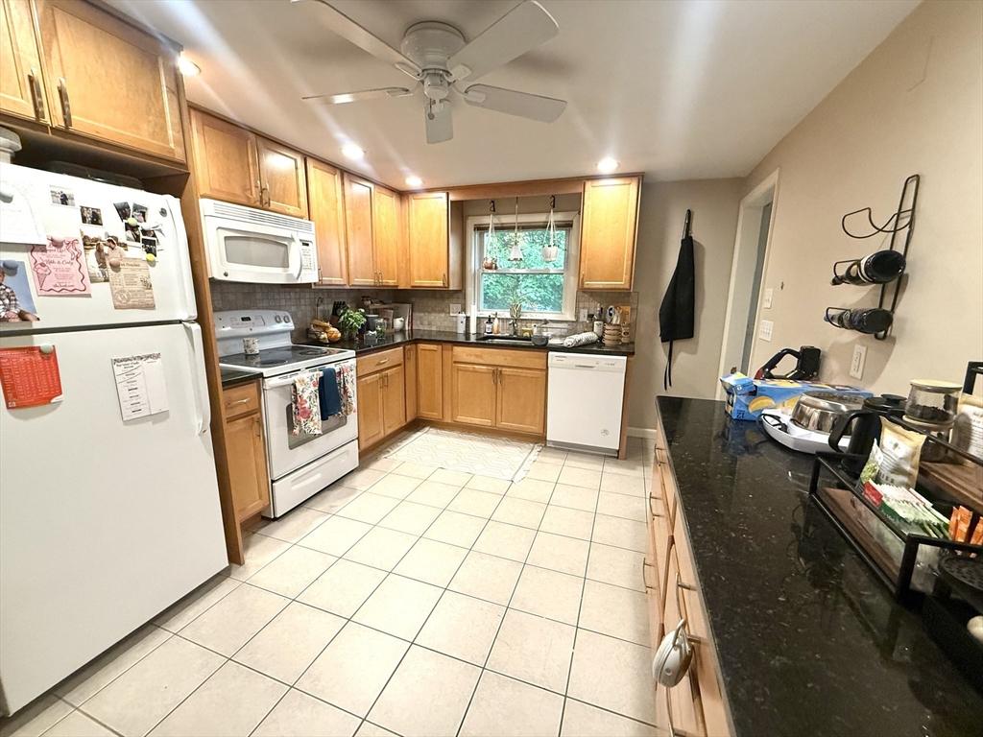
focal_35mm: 14
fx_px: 398
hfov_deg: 102.1
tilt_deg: -11.6
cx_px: 492
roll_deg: -1.5
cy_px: 368
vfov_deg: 85.7
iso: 320
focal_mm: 2.22
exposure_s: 1/60
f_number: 2.2
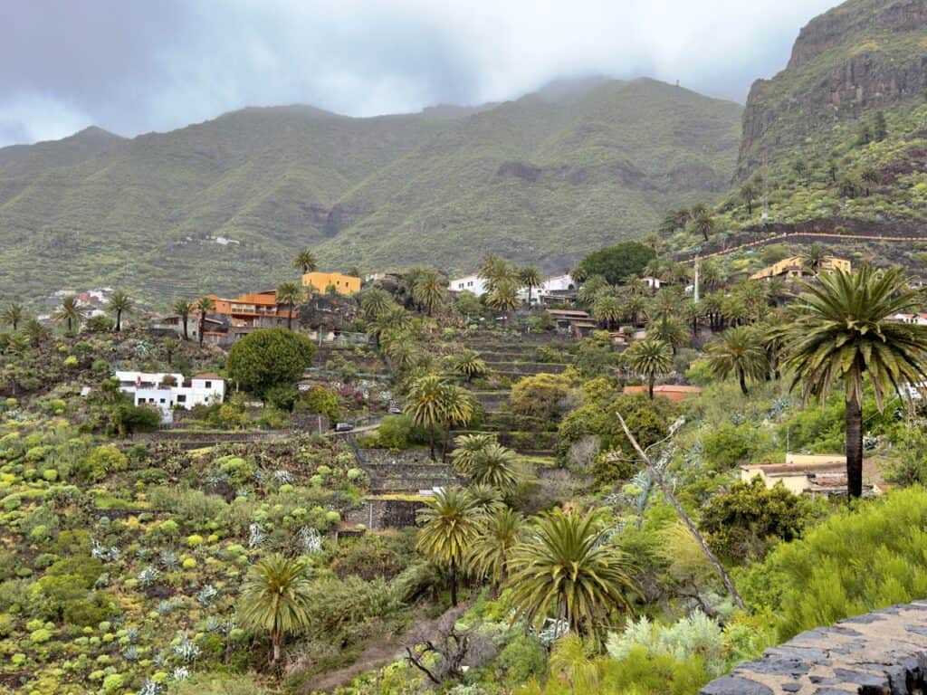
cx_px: 464
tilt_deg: +3.9
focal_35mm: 34
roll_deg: -1.6
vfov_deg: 41.8
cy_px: 348
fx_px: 911
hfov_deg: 54.0
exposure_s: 1/724
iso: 100
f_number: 1.78
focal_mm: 6.76
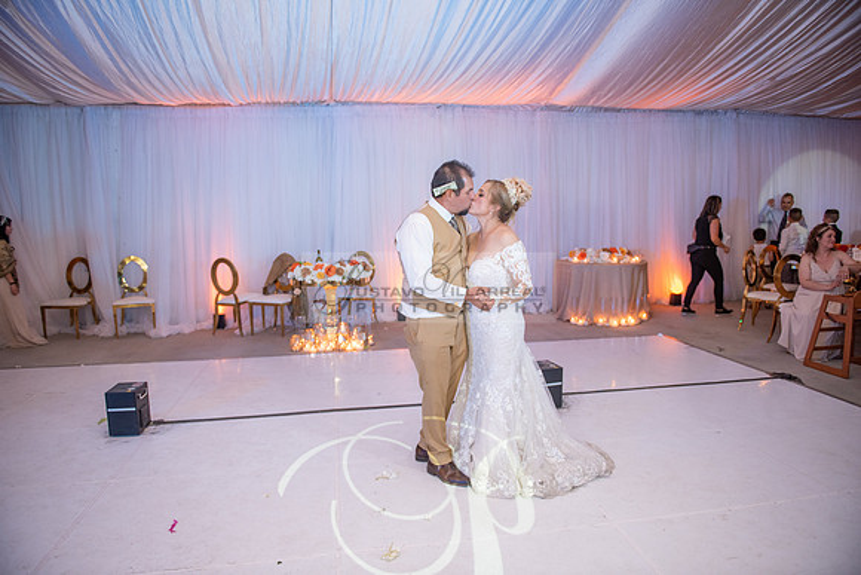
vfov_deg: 53.2
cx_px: 430
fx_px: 574
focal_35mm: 24
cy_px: 288
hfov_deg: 73.7
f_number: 2.8
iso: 1000
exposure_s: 1/160
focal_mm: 24
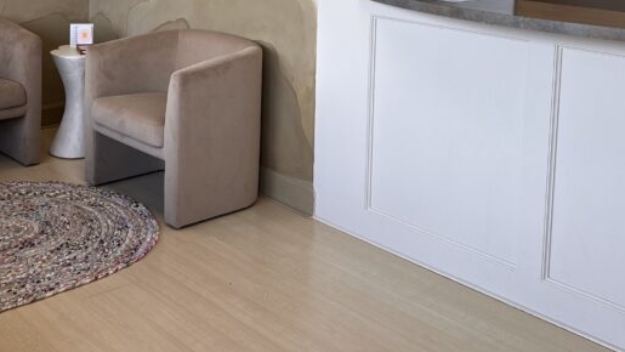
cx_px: 186
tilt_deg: -5.4
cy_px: -28
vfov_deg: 21.9
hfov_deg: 39.2
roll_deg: -1.1
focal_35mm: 52
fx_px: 862
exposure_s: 1/386
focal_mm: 6.86
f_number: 1.78
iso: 80
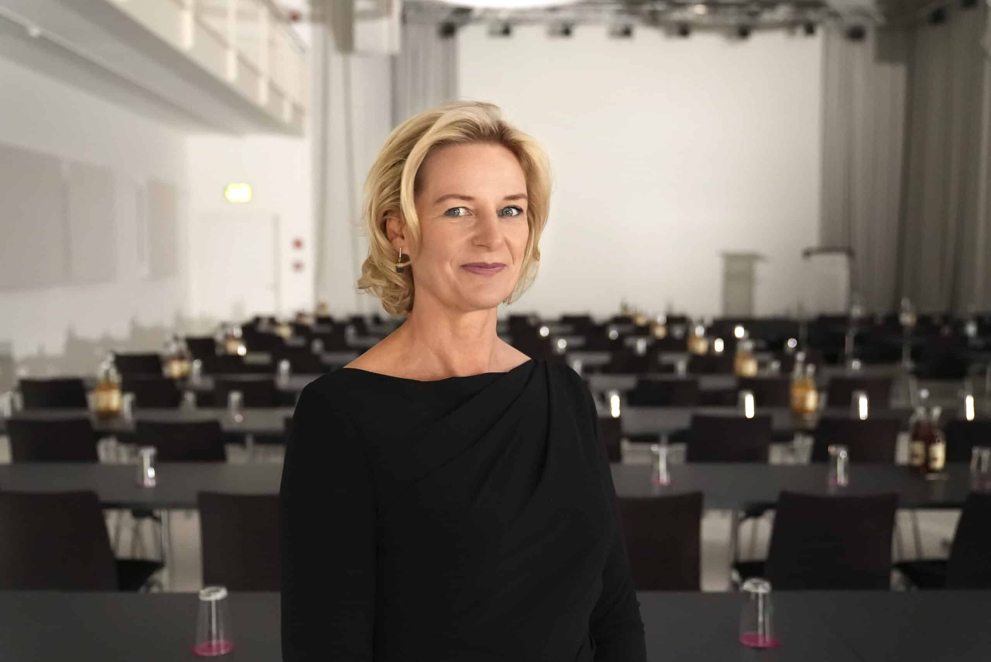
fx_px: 964
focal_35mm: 35
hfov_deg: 54.4
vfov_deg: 37.9
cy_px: 331
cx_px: 496
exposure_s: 1/50
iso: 12800
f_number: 2.8
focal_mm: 35
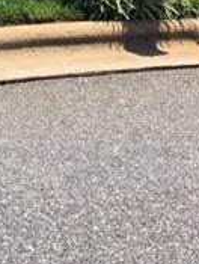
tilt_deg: +5.0
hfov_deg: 10.5
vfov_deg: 13.3
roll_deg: -0.7
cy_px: -270
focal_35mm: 127
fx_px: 970
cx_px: -226
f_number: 2.2
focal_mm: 4.15
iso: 25
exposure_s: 1/962
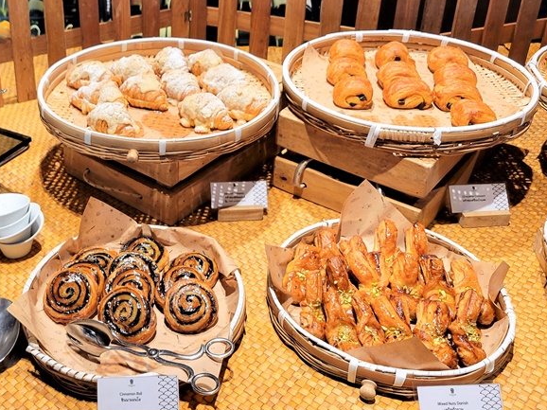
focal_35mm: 45
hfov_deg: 41.0
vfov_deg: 31.7
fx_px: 711
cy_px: 117
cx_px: 147
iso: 125
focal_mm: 5.4
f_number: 1.8
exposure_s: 1/100
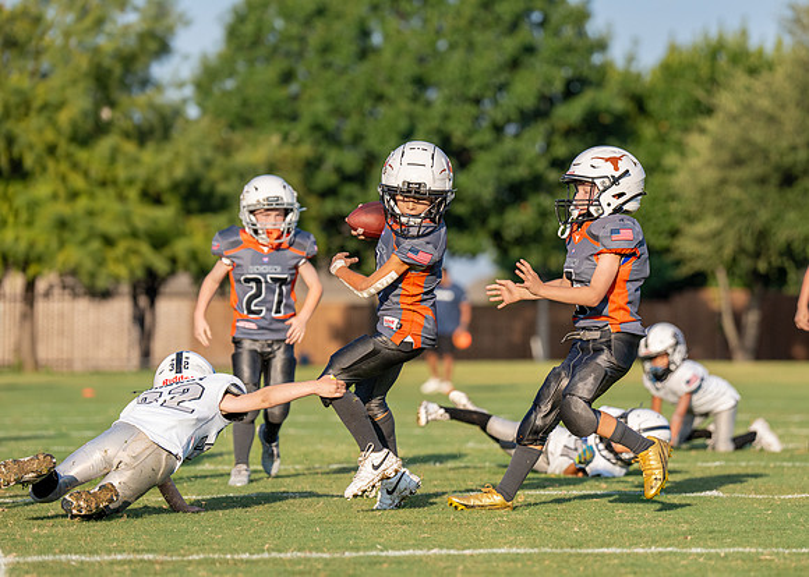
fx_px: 4376
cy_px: 277
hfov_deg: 10.6
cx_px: 431
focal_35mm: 191
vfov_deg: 7.5
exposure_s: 1/5000
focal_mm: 136
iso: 320
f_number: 2.8
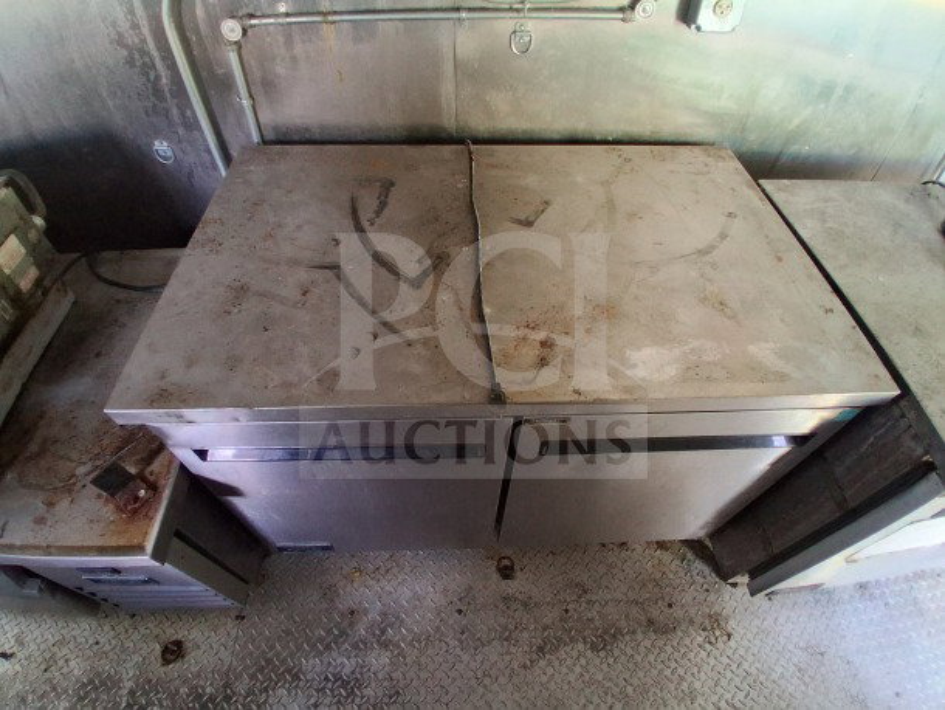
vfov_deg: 74.8
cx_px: 472
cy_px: 355
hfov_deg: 91.0
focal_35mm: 17
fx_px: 464
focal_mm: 1.4
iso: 400
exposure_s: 1/30
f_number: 2.2
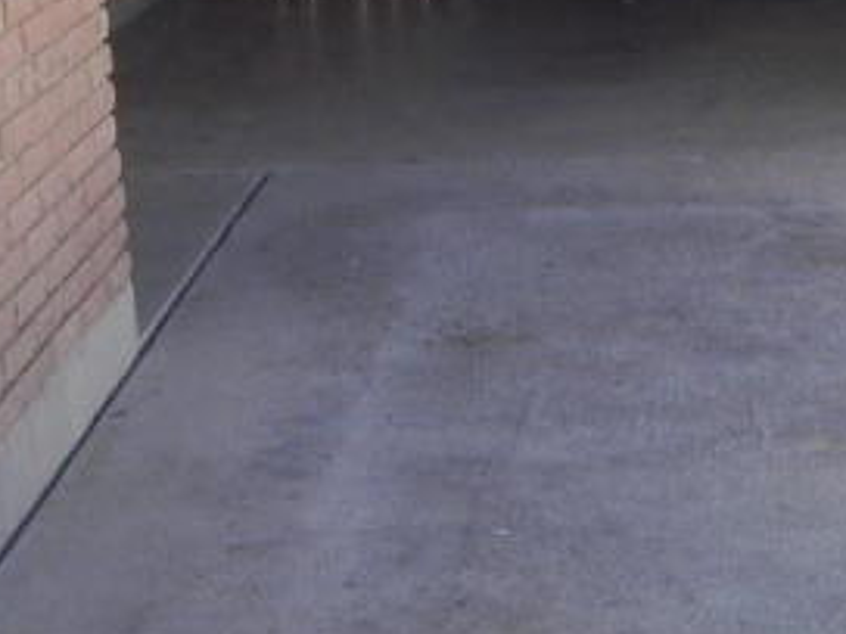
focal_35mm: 98
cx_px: 516
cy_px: 177
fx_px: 2395
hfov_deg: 20.0
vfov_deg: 15.0
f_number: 4.5
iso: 160
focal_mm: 4.6
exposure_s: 1/168
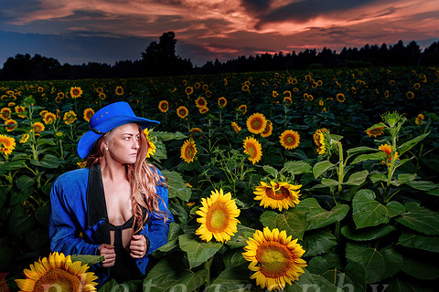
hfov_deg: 63.6
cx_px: 201
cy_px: 167
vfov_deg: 44.8
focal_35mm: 29
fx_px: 354
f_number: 4
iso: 64
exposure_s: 1/125
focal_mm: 24
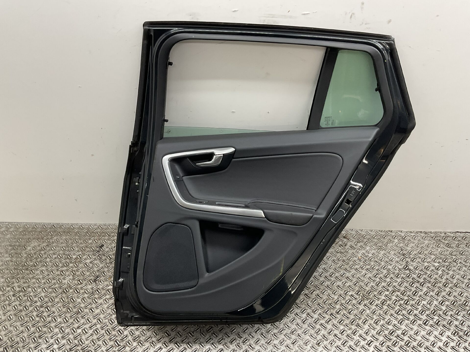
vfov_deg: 48.2
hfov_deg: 61.7
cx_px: 235
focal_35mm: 29
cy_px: 176
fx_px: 394
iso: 40
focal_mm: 3
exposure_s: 1/50
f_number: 1.8
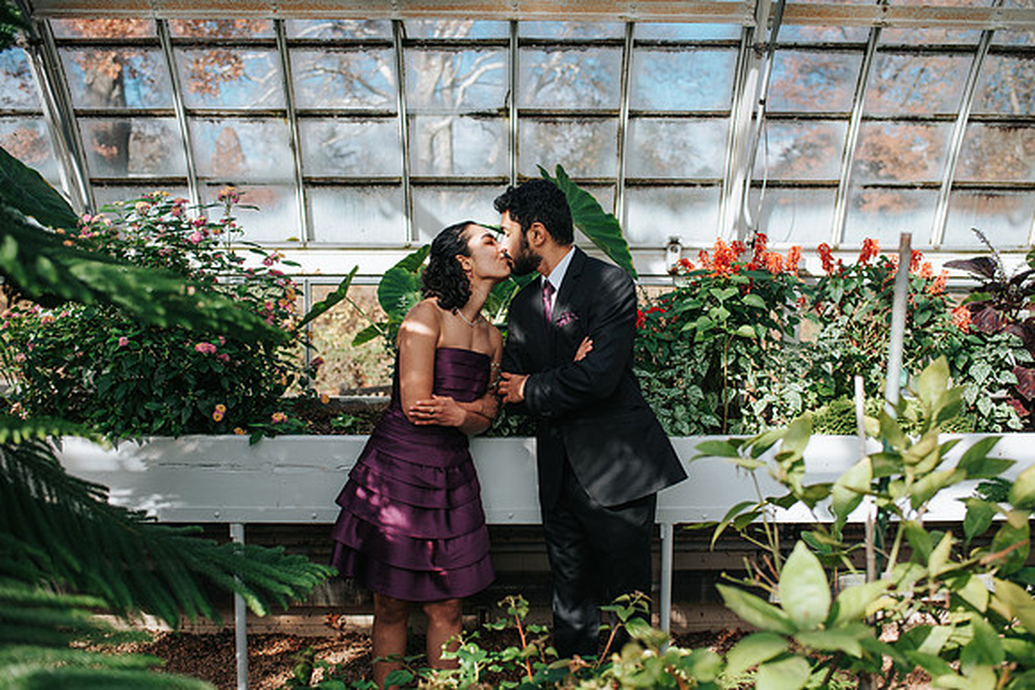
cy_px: 353
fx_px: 1041
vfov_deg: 36.7
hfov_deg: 52.9
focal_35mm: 36
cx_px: 533
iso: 100
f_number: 3.2
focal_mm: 35
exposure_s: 1/500
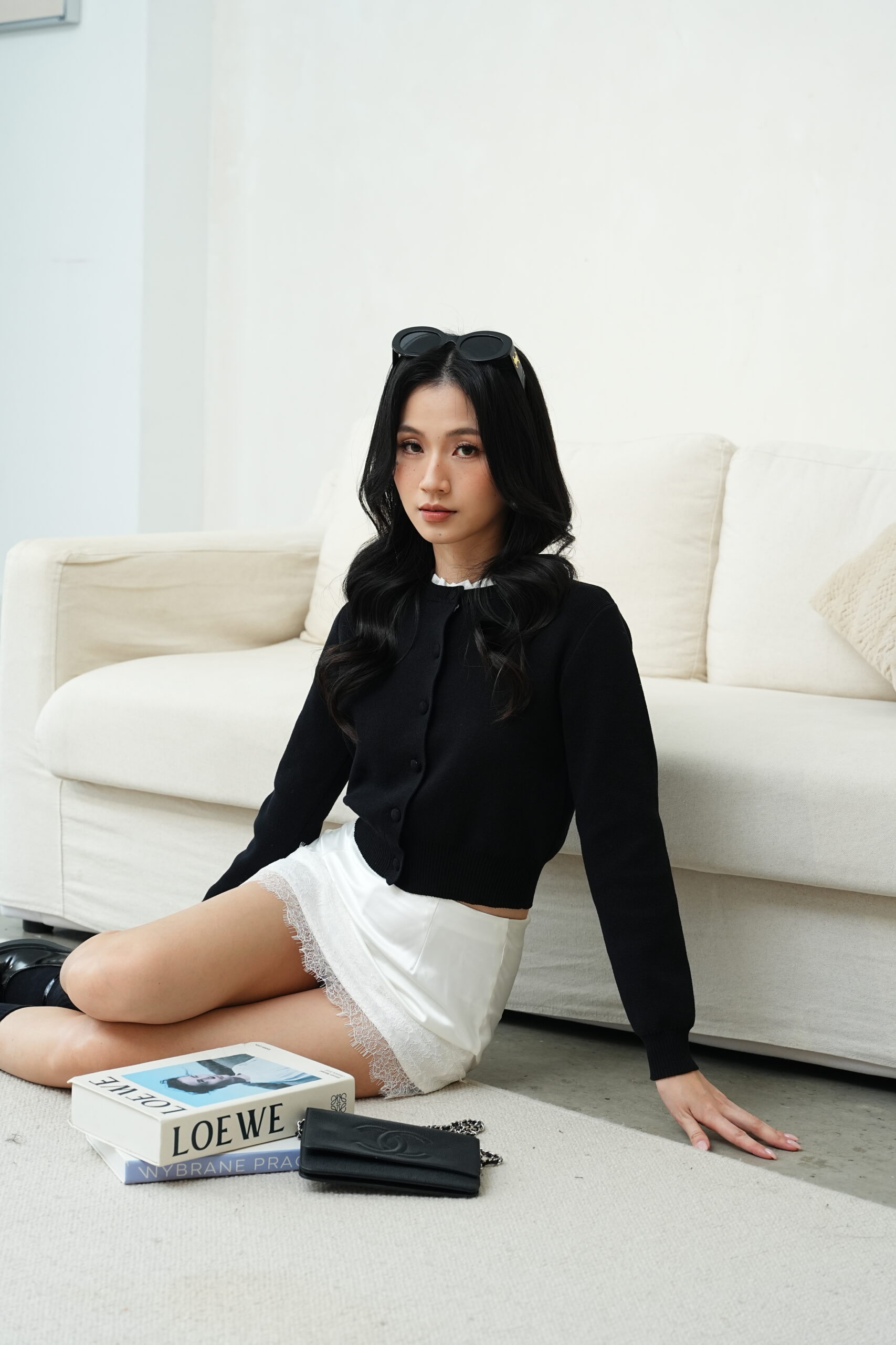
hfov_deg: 19.5
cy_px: 672
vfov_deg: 28.8
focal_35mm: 70
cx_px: 448
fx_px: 2613
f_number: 5
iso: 1000
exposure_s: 1/160
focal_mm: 70
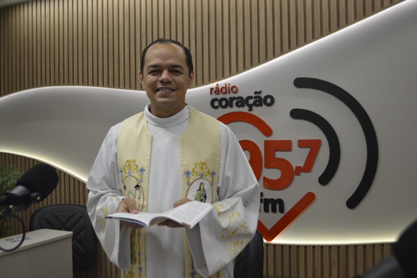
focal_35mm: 36
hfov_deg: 53.2
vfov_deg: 36.8
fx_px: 417
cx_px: 208
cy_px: 139
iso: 400
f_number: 4.2
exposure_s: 1/80
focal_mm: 24
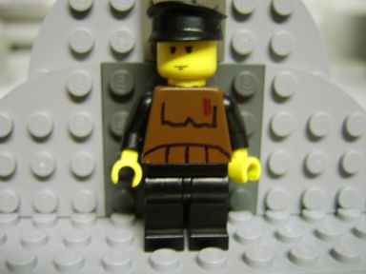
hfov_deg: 58.4
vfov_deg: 45.4
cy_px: 137
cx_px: 183
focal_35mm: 31
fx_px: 328
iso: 71
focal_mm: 8.13
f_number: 2.7
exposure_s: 1/5
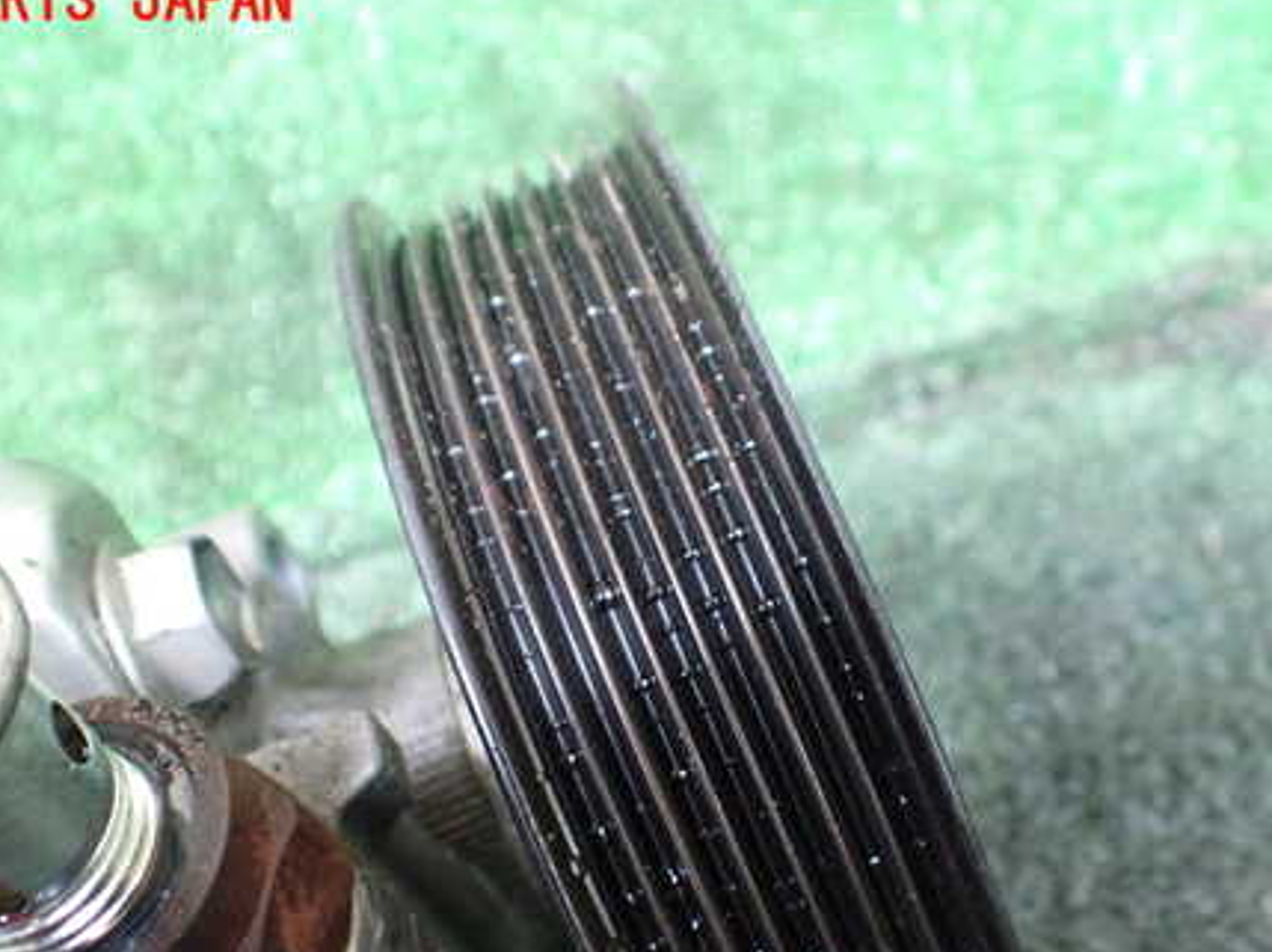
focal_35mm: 42
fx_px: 1542
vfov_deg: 34.0
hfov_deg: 44.8
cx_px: 643
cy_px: 632
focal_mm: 5.4
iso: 800
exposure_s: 1/40
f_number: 2.3
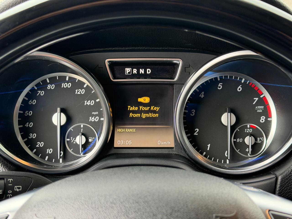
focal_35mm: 48
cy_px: 110
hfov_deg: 39.7
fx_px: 405
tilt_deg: -23.6
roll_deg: -0.2
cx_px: 146
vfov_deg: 30.3
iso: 200
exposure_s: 1/155
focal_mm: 6.76
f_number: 1.78
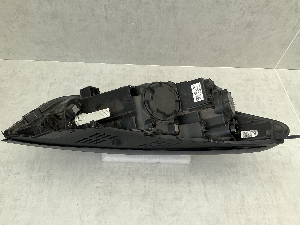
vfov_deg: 48.2
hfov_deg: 61.7
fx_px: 251
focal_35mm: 29
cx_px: 150
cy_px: 112
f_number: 1.8
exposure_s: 1/519
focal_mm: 3
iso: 16
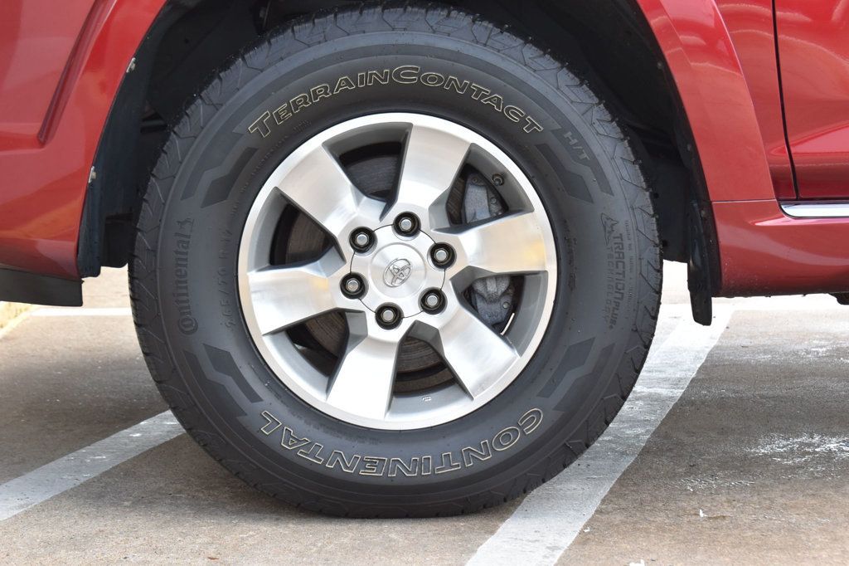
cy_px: 283
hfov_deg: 24.6
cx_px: 424
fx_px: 1945
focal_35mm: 82
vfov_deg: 16.5
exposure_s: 1/125
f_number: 8
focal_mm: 55
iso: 400
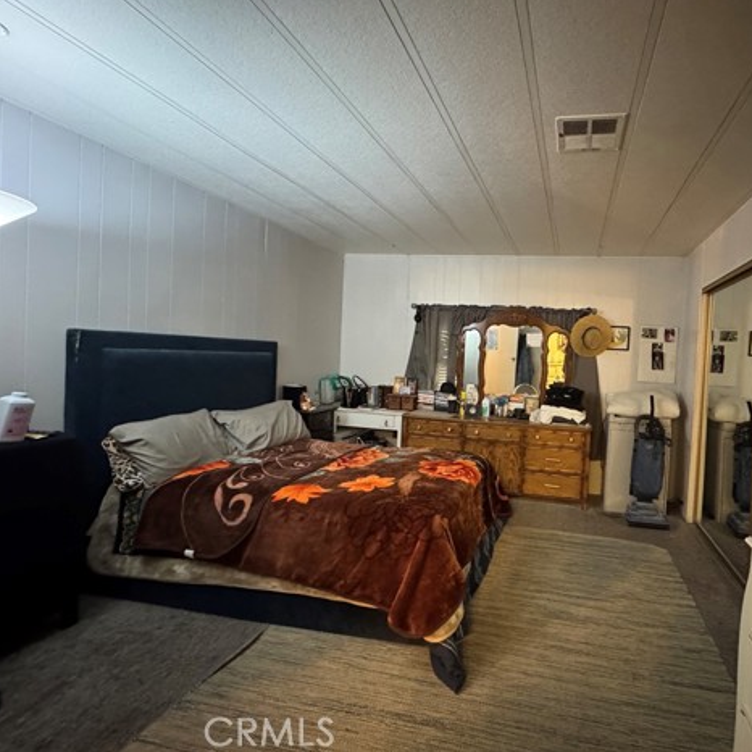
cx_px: 502
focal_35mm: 17
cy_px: 368
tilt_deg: -1.5
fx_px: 418
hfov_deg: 81.1
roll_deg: -3.0
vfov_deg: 84.0
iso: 1250
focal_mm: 2.22
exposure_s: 1/30
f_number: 2.2
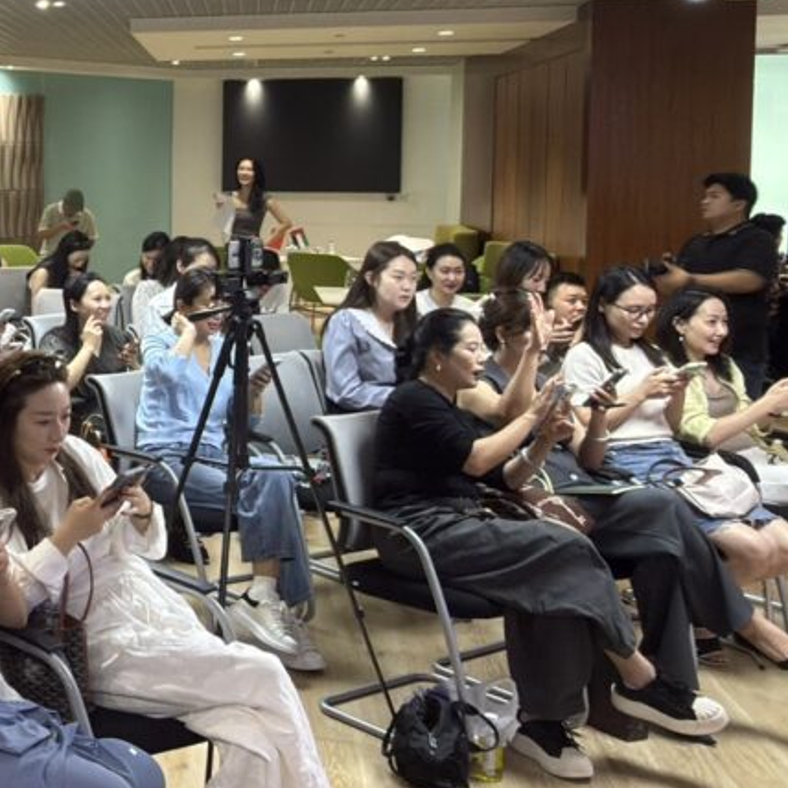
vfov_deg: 32.3
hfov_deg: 28.2
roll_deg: -0.4
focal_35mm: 52
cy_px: 221
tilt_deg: -2.3
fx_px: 1339
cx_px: -177
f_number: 2.2
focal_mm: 2.22
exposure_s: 1/25
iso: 100
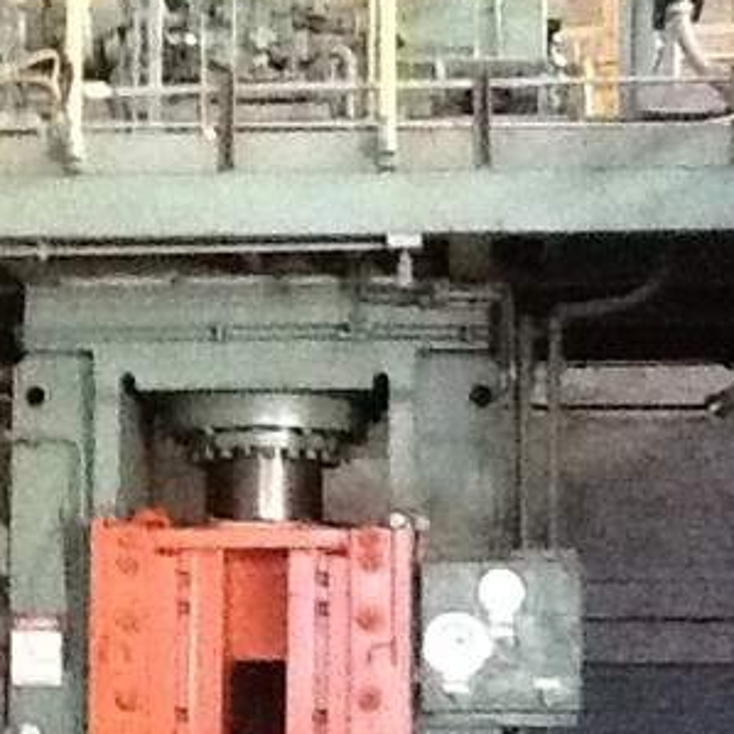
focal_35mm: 71
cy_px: 614
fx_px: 1703
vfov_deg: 23.9
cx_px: 296
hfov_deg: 24.3
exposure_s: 1/15
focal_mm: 2.03
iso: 800
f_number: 2.4
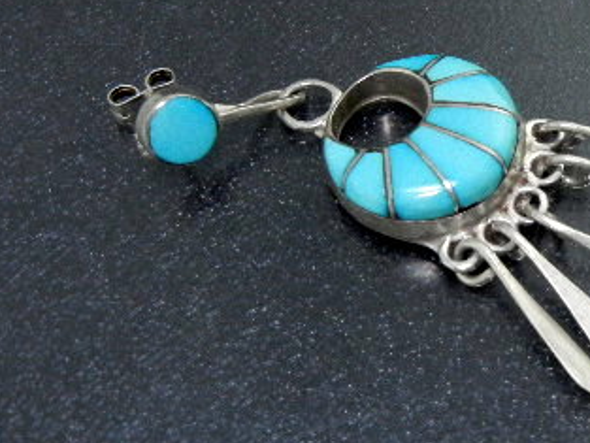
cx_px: 558
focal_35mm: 92
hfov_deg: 20.8
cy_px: 111
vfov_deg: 16.0
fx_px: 1569
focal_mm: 8.1
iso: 800
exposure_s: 1/30
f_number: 7.6
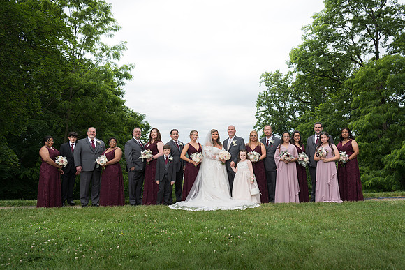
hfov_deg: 55.8
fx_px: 383
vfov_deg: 38.9
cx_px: 202
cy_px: 135
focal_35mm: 34
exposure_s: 1/250
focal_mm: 34
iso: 64
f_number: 4.5
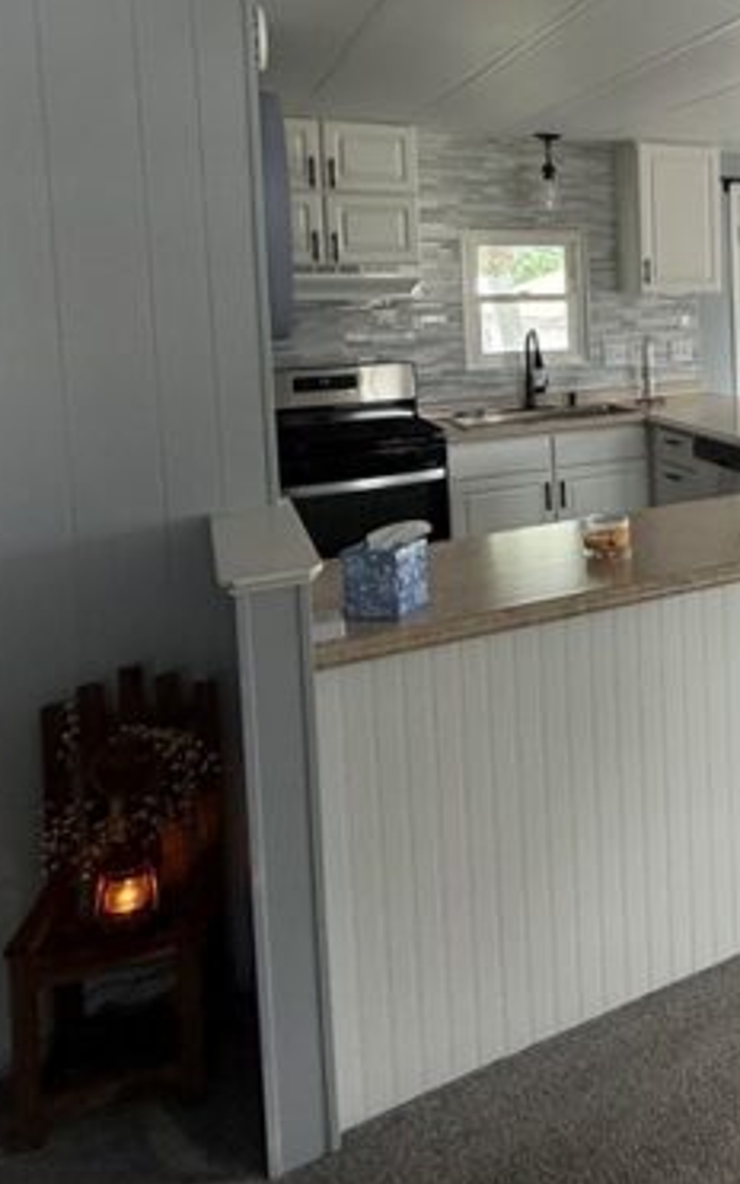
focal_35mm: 32
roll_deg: +1.0
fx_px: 1032
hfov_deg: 32.9
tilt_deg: -2.5
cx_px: 871
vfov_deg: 57.5
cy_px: 341
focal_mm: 2.22
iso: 100
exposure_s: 1/99
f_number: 2.2
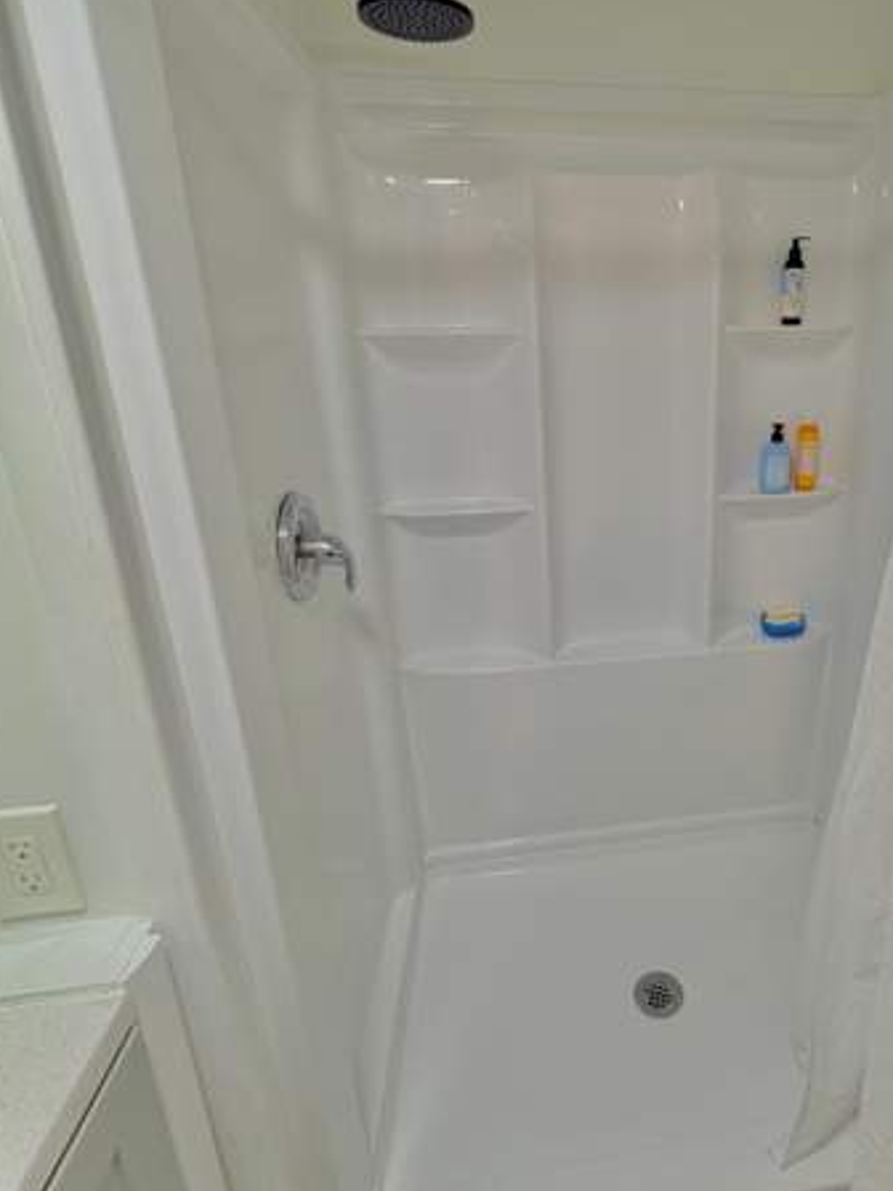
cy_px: 537
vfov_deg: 81.5
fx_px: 688
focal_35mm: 20
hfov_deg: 63.7
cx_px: 619
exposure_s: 1/120
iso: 200
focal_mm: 2.22
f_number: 2.2
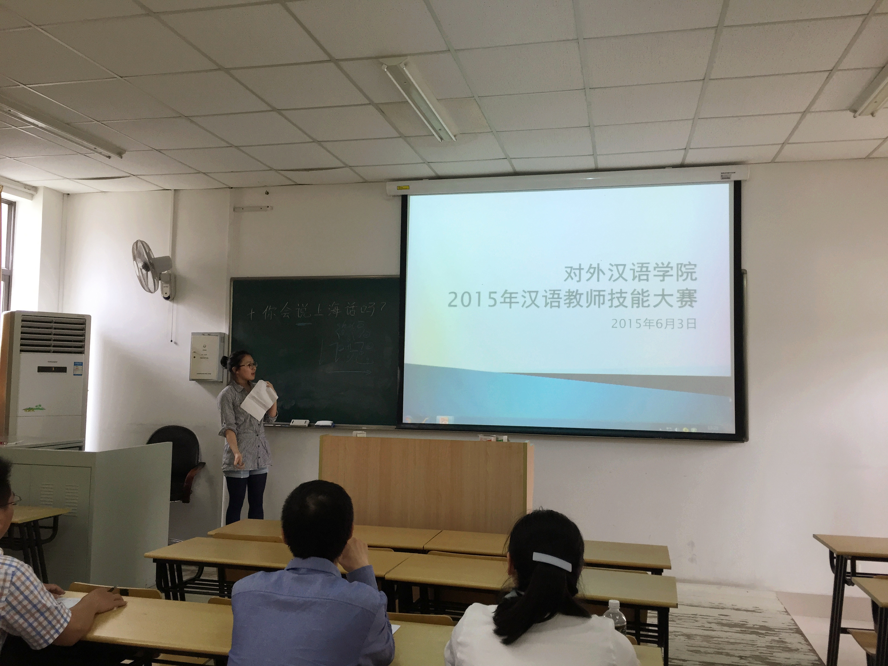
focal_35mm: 29
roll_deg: -2.1
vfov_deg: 48.2
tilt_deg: +3.3
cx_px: 444
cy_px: 333
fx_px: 744
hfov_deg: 61.7
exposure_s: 1/33
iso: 32
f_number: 2.2
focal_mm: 4.15
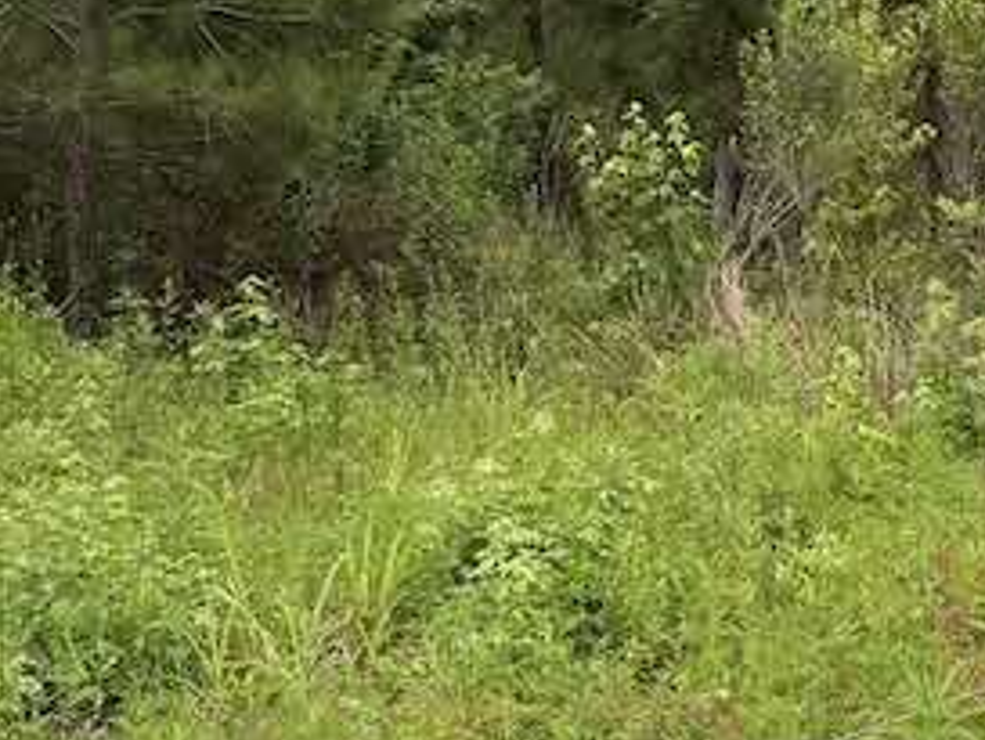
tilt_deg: -1.7
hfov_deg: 14.3
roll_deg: +0.8
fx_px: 3758
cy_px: 153
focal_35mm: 132
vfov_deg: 11.2
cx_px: 1313
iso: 160
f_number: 1.78
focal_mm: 6.76
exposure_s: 1/238
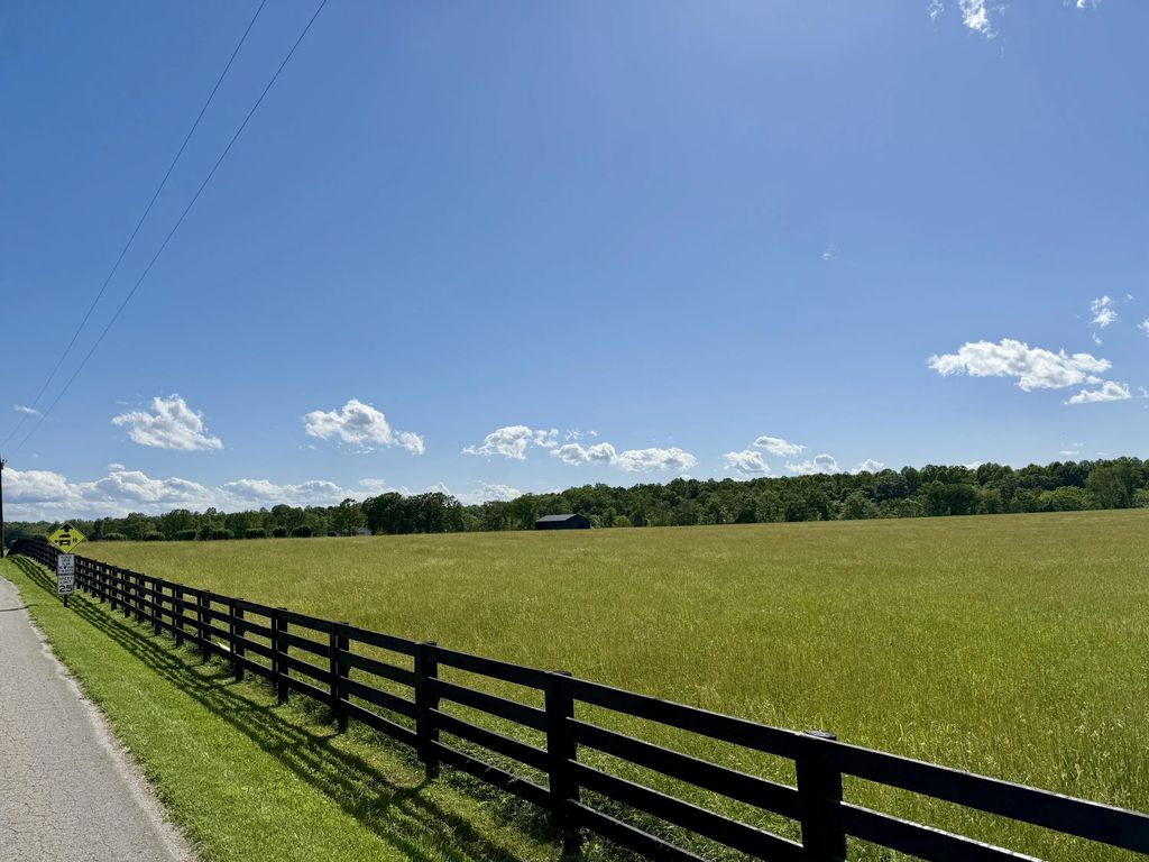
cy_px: 431
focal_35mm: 24
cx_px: 574
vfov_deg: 56.8
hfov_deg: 71.6
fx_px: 797
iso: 80
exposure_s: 1/11905
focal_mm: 6.76
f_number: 1.78
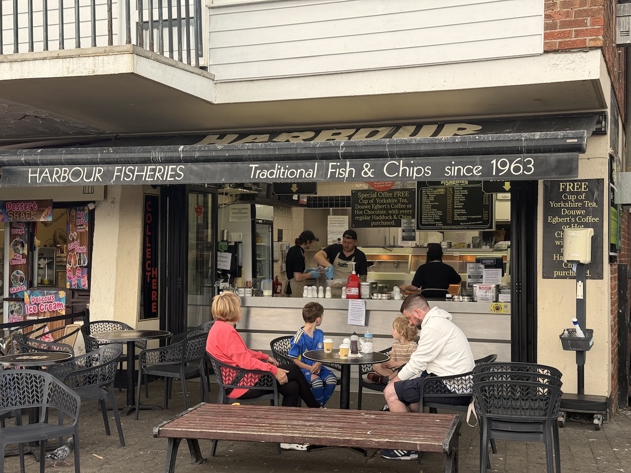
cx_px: 316
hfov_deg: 39.7
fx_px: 875
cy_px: 236
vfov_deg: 30.3
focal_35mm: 48
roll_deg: -1.2
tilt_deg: +1.4
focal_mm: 6.76
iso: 64
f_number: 1.78
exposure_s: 1/400
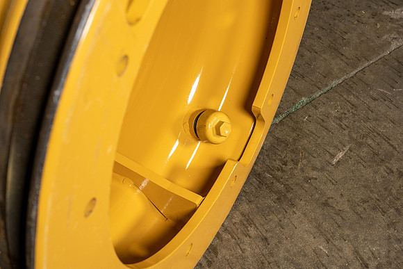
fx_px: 705
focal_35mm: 63
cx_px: 202
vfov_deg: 21.6
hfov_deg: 31.9
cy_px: 134
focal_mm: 63
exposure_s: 1/125
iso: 800
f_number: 7.1
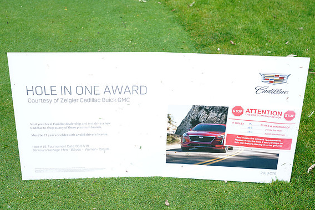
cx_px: 157
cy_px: 106
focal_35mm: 48
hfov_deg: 41.1
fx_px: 420
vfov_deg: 28.1
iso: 125
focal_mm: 47
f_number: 5.6
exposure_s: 1/100
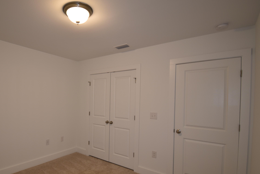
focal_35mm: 20
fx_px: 144
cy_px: 104
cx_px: 91
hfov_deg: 81.7
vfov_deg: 61.4
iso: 100
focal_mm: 10
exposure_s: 1/10
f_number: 4.5
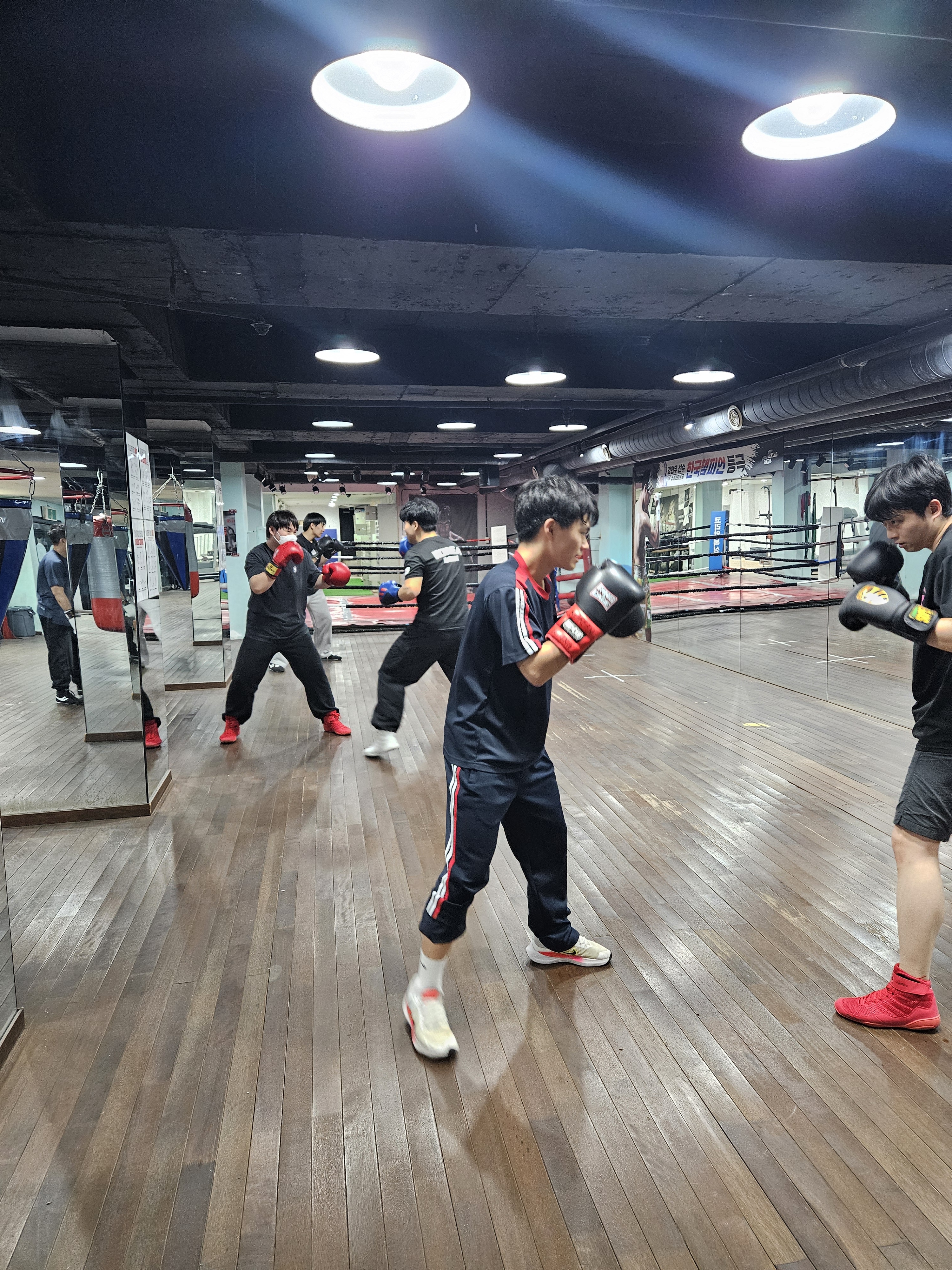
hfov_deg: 58.9
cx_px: 476
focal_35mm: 23
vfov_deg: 73.9
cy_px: 635
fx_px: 843
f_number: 1.8
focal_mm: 5.4
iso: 640
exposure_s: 1/60
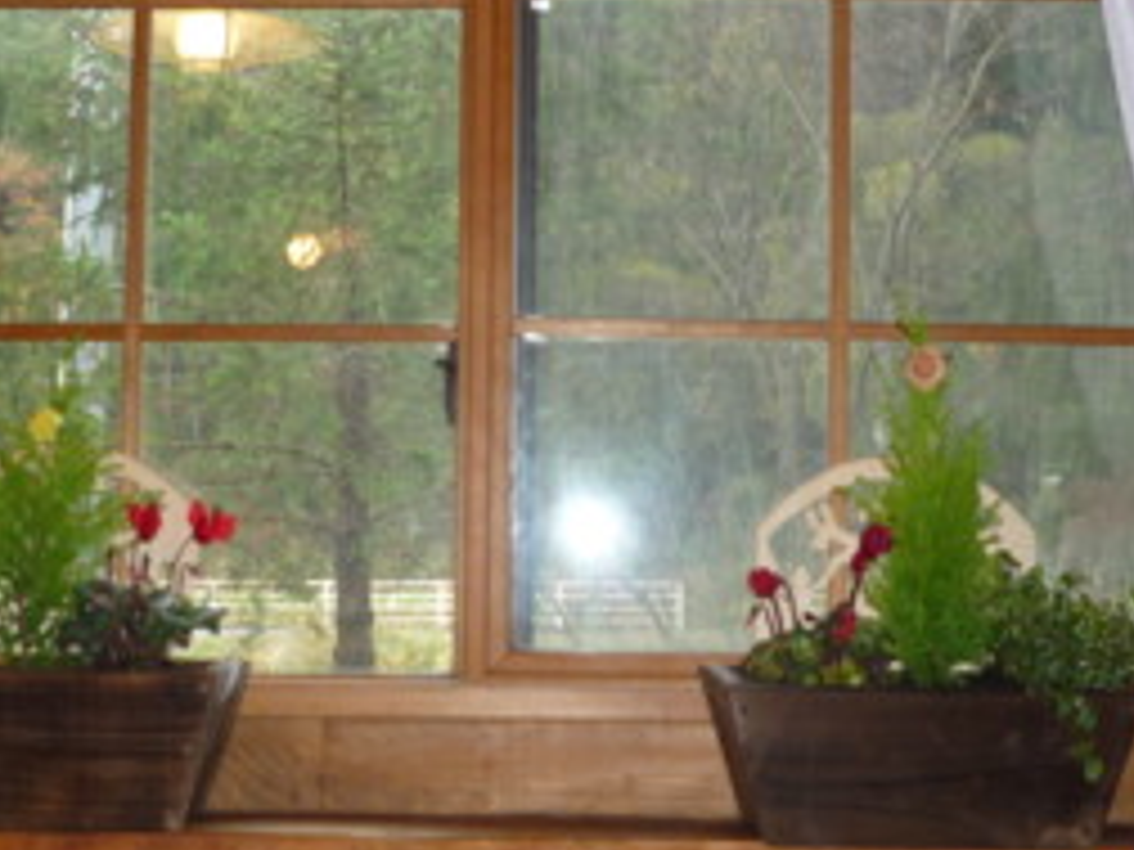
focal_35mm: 59
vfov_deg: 24.8
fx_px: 1933
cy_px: 418
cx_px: 500
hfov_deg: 32.7
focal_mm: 5.5
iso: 100
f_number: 2.8
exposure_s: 1/30
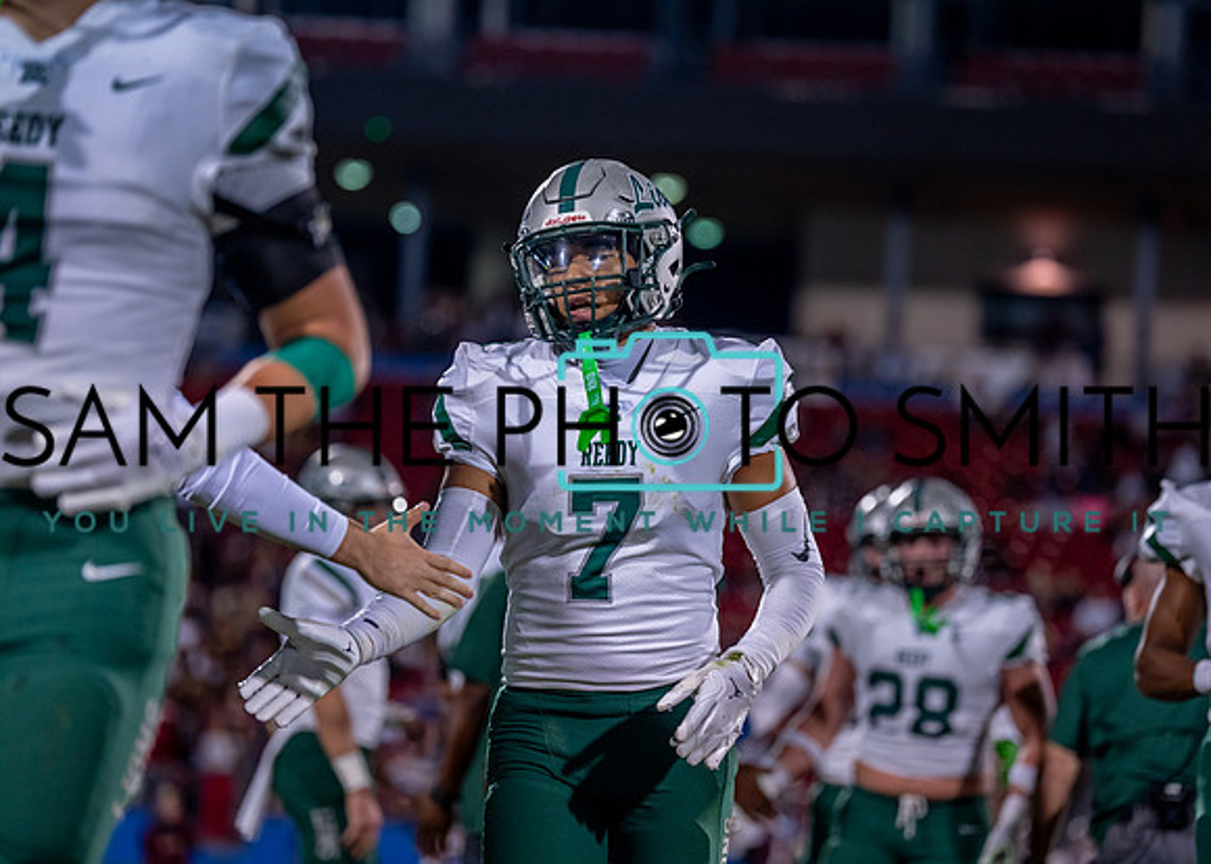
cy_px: 425
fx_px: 5121
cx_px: 626
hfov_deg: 13.5
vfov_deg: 9.6
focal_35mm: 149
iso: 1600
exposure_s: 1/1000
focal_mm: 138
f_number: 2.8
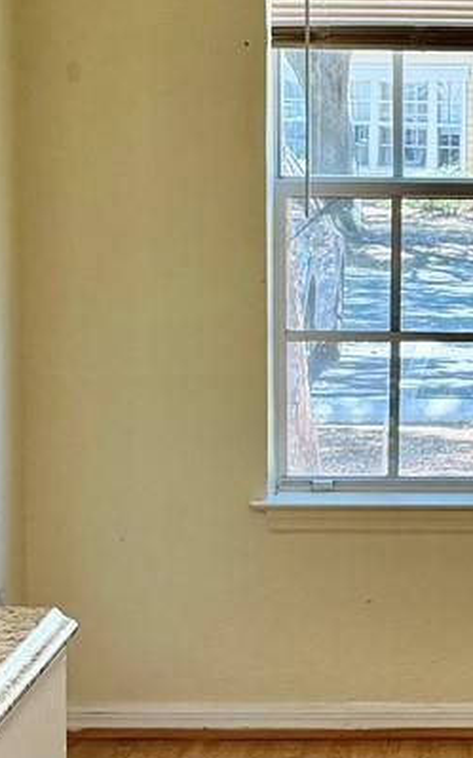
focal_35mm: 102
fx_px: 2106
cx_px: 598
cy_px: 283
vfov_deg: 20.4
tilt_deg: -5.6
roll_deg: -0.1
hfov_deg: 12.5
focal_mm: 6.76
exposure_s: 1/180
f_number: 1.78
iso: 160
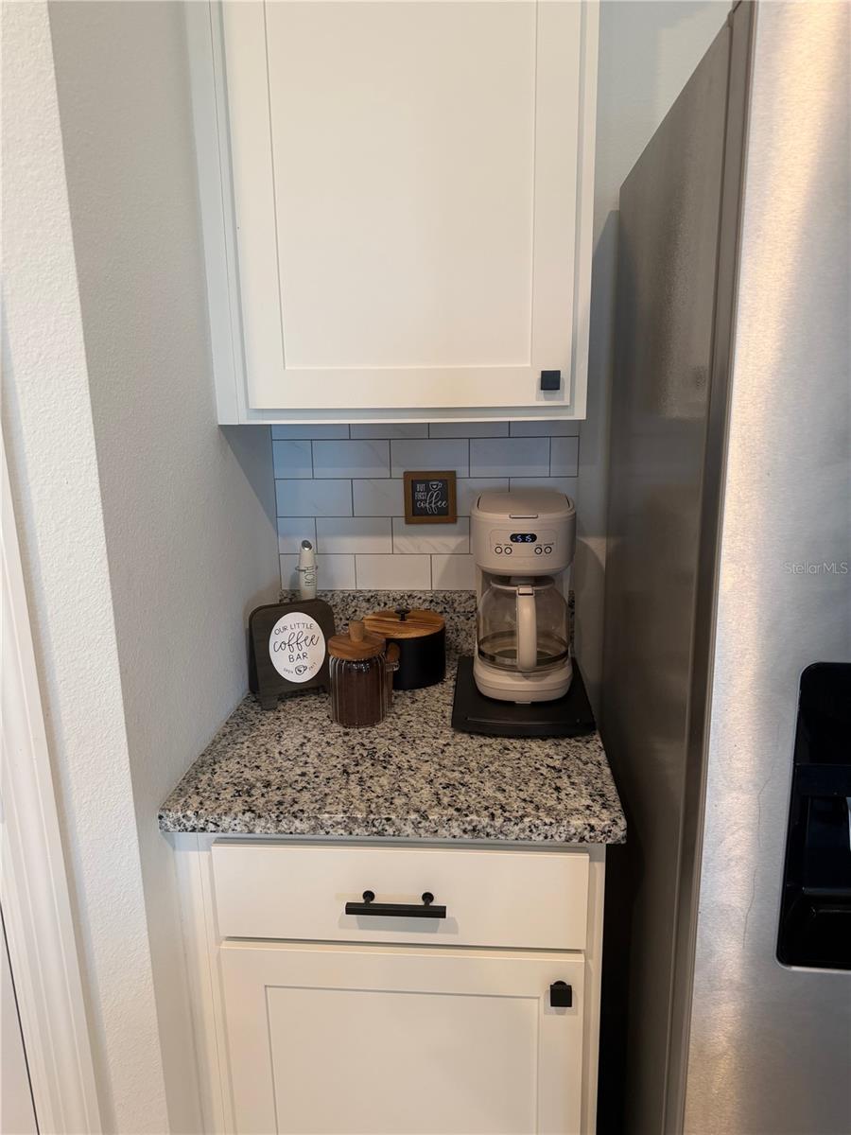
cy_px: 568
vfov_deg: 71.6
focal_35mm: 24
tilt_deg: -13.0
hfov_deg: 56.8
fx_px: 787
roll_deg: +1.4
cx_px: 426
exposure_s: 1/60
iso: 160
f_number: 1.78
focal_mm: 6.76
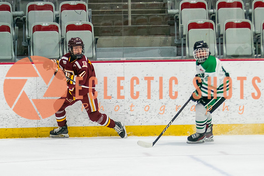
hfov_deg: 7.1
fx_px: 2129
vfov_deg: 4.7
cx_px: 132
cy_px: 130
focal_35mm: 290
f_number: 2.8
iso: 640
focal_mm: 102
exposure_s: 1/640
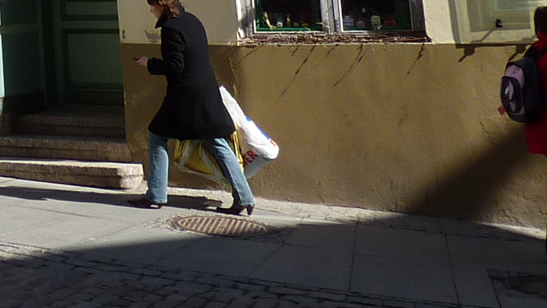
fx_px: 1436
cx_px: -206
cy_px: -376
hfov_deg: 19.5
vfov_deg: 10.8
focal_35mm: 99
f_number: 4
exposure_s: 1/500
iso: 80
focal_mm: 4.1
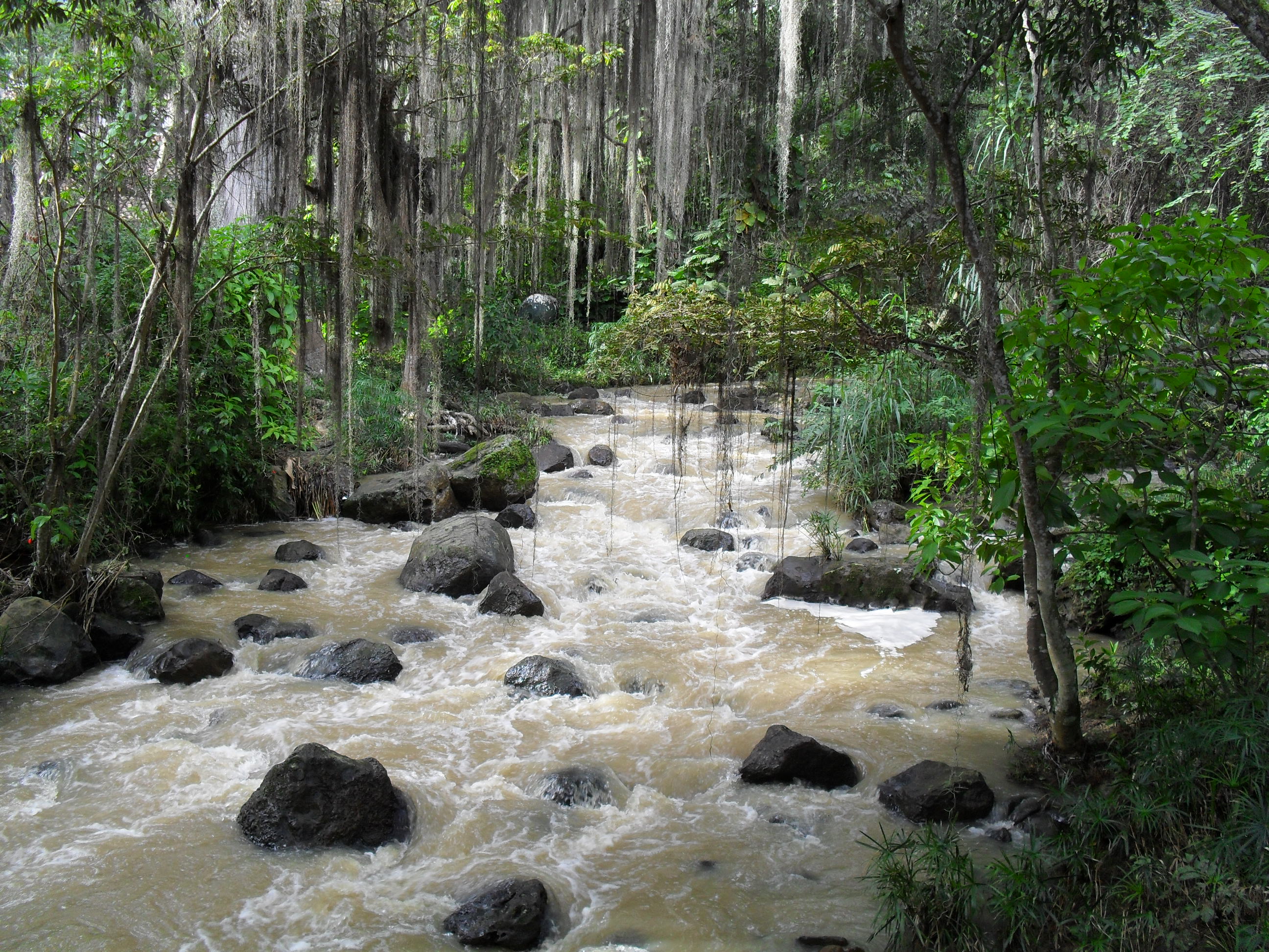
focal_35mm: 35
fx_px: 1283
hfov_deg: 52.6
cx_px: 634
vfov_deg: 40.7
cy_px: 476
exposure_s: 1/90
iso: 100
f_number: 3.2
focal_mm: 6.3
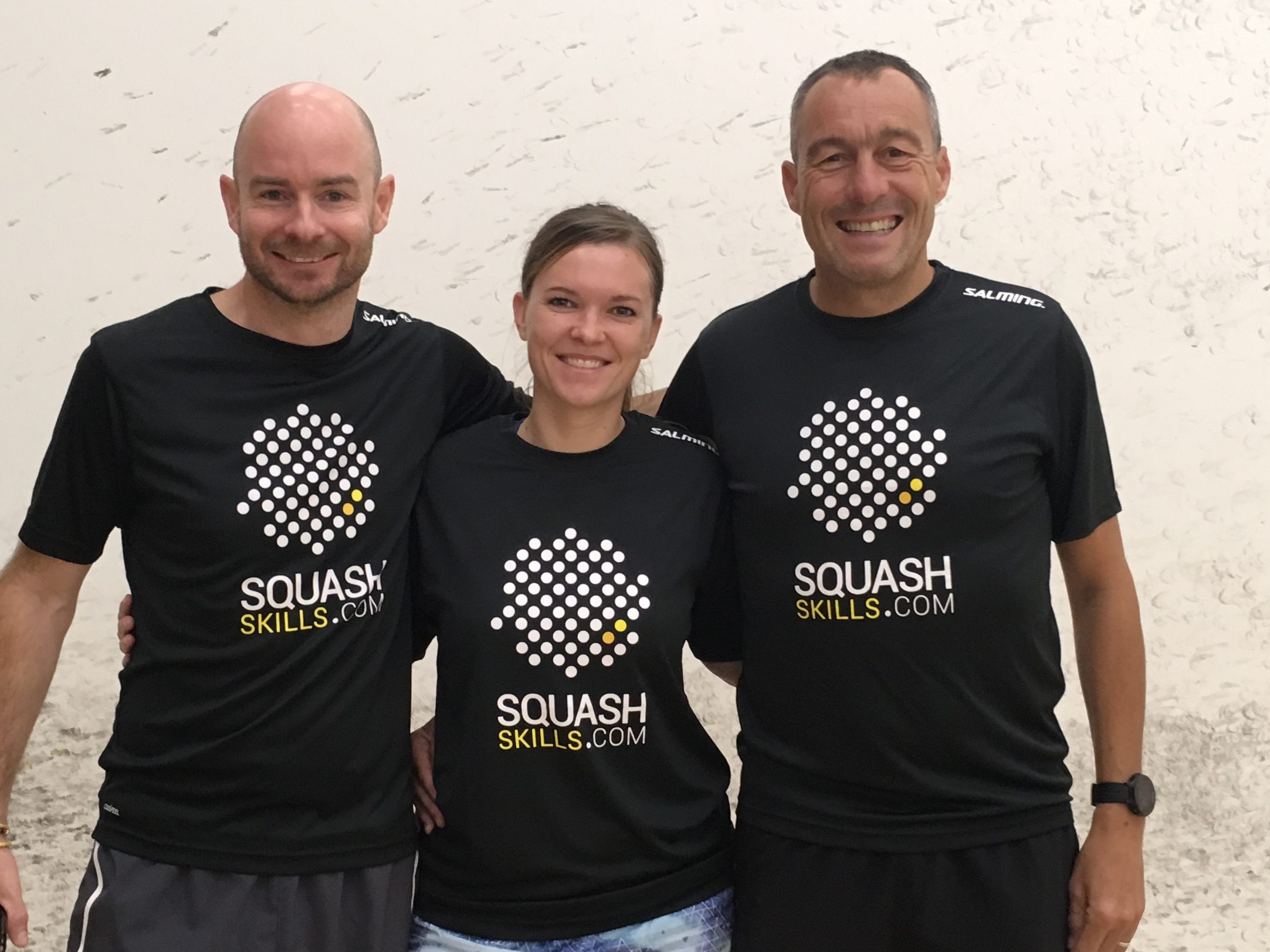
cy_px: 482
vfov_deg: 27.0
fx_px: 1981
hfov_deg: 35.5
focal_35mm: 54
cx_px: 625
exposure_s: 1/33
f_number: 2.2
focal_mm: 4.15
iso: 125
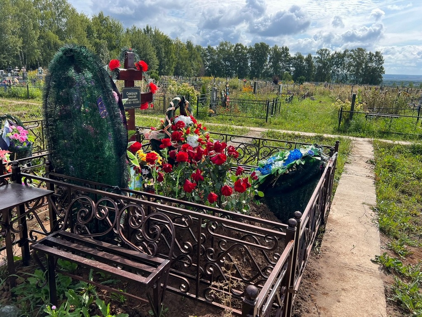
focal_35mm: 26
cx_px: 211
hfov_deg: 67.3
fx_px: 317
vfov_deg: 53.1
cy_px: 158
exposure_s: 1/1869
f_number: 1.5
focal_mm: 5.7
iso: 50
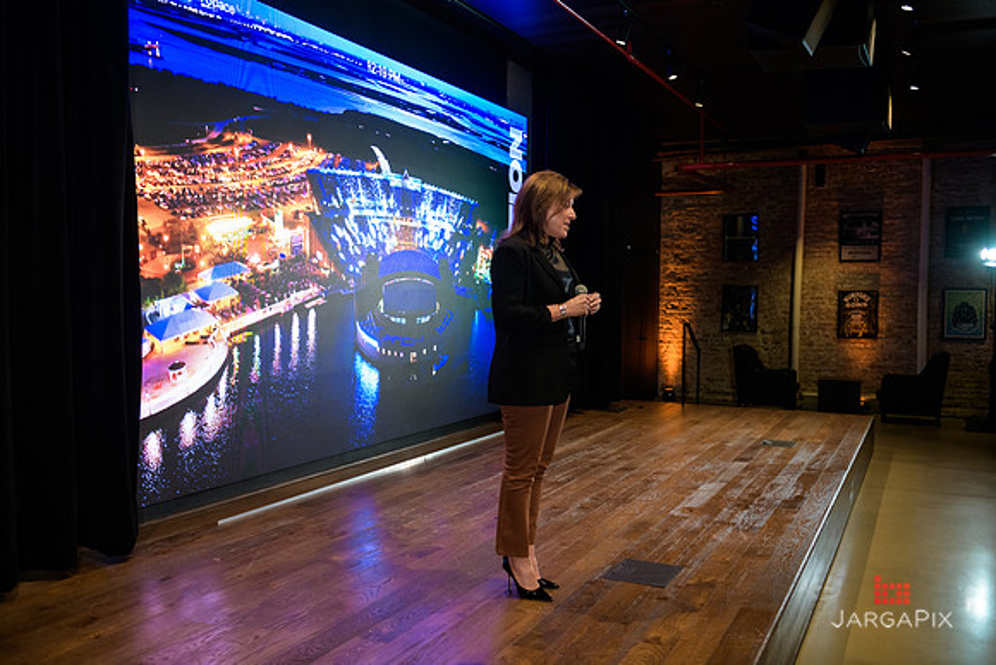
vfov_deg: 41.1
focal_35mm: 32
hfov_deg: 58.7
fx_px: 885
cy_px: 332
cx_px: 498
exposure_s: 1/200
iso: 1250
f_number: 3.2
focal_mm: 32
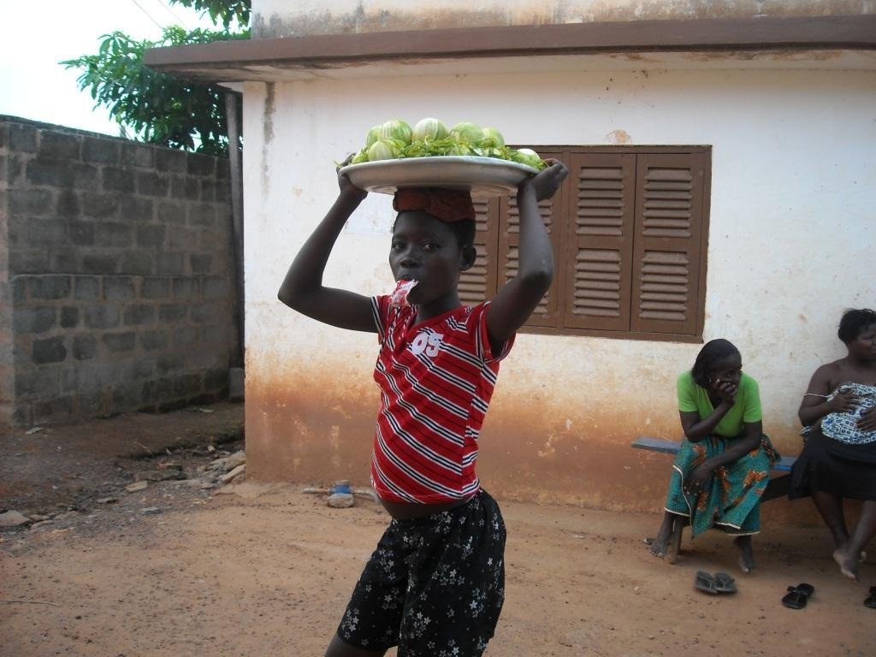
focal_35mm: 35
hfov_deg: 52.6
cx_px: 438
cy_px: 328
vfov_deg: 40.7
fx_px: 886
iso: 104
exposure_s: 1/250
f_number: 2.8
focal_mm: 5.7
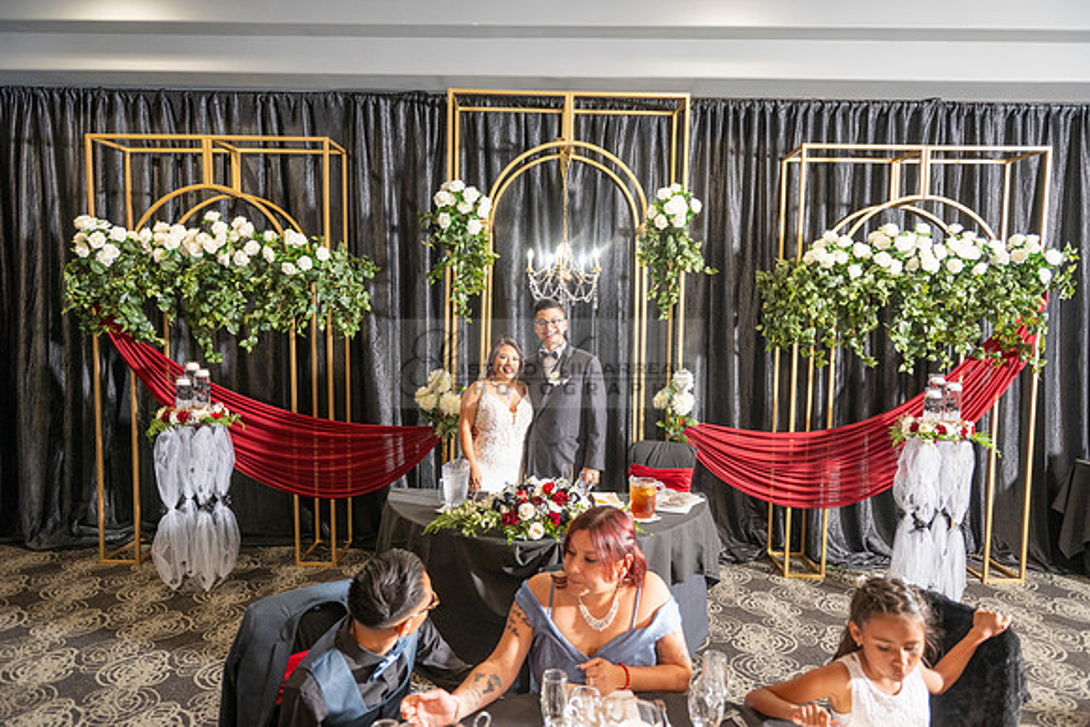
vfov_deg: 53.2
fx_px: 727
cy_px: 364
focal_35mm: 24
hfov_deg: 73.7
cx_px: 545
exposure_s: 1/200
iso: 800
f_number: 3.2
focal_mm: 24
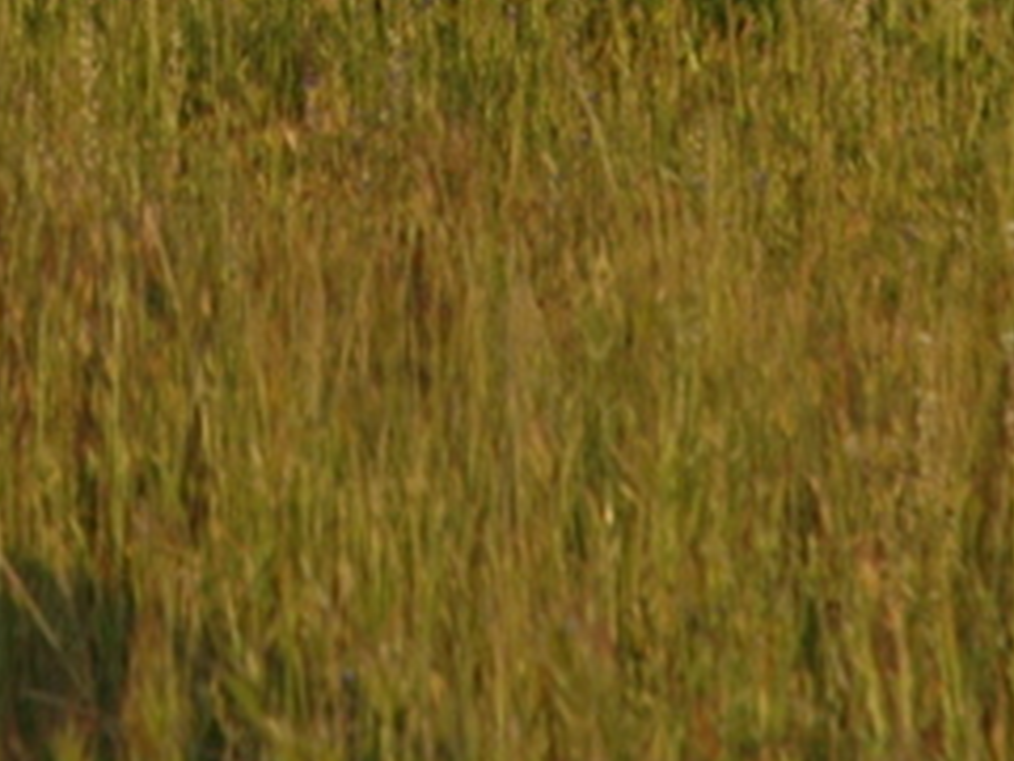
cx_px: -27
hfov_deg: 5.0
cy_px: -554
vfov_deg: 3.7
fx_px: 11689
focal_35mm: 399
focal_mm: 65
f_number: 10
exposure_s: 1/100
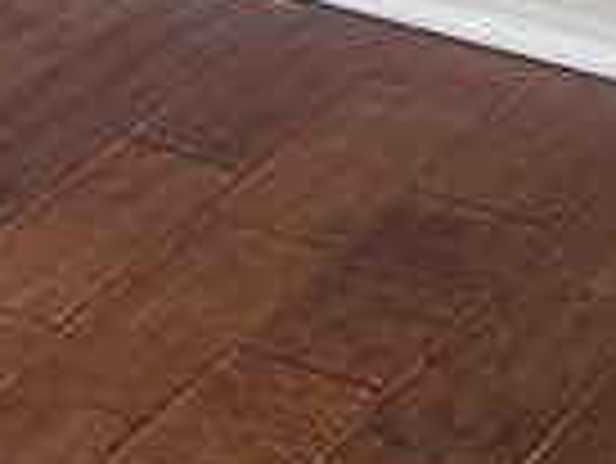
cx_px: -121
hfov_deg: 10.8
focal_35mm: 179
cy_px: -960
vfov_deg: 7.3
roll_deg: +0.6
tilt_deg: -5.9
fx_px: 3188
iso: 125
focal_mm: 6.76
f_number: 1.78
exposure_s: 1/225
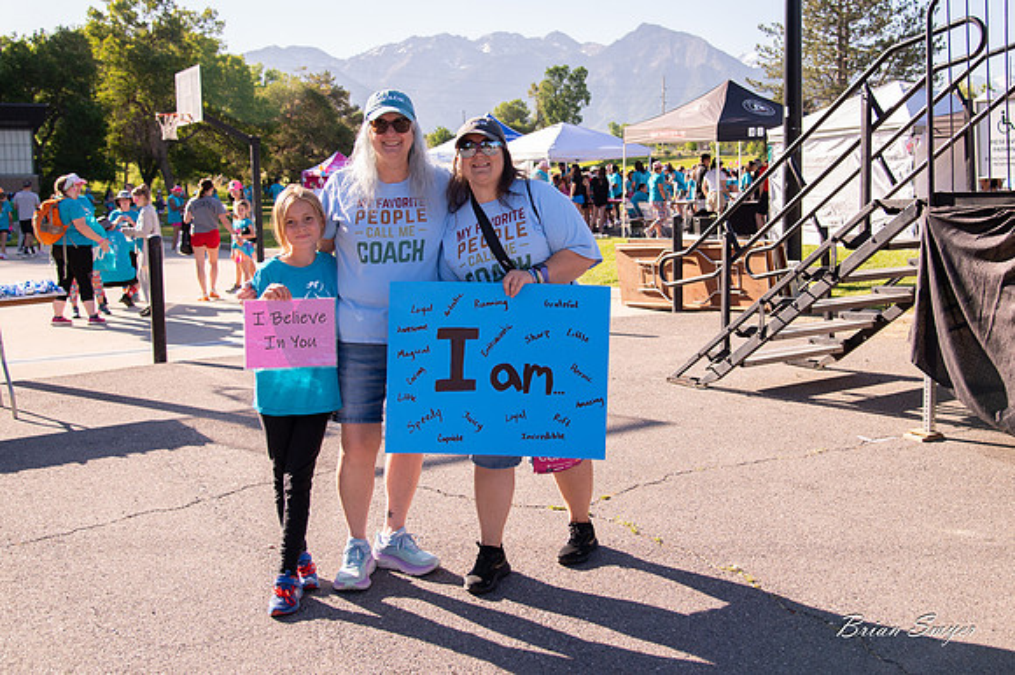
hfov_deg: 47.5
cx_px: 560
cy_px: 275
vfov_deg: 32.6
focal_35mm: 41
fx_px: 1152
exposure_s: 1/1600
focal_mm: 30
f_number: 4.5
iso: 500
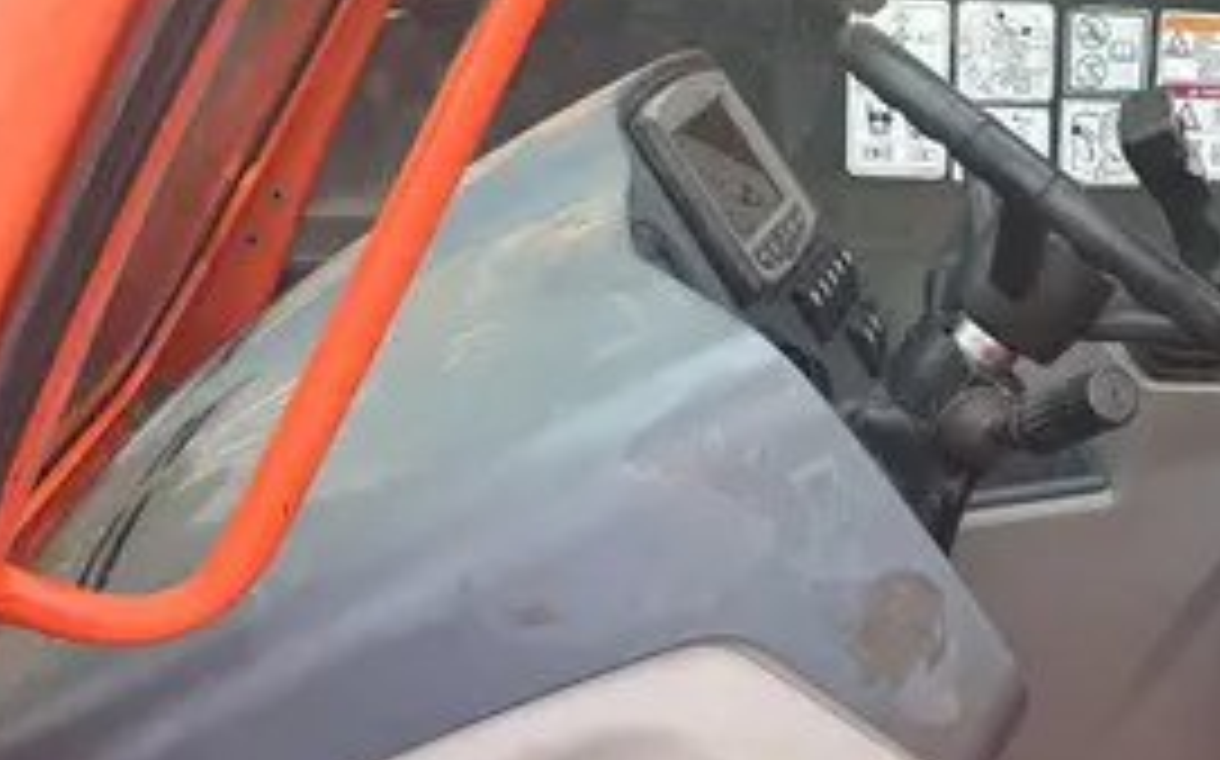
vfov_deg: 23.0
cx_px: 1206
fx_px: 1861
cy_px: 479
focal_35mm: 56
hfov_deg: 33.4
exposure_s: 1/121
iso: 40
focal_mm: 5.96
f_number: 1.6
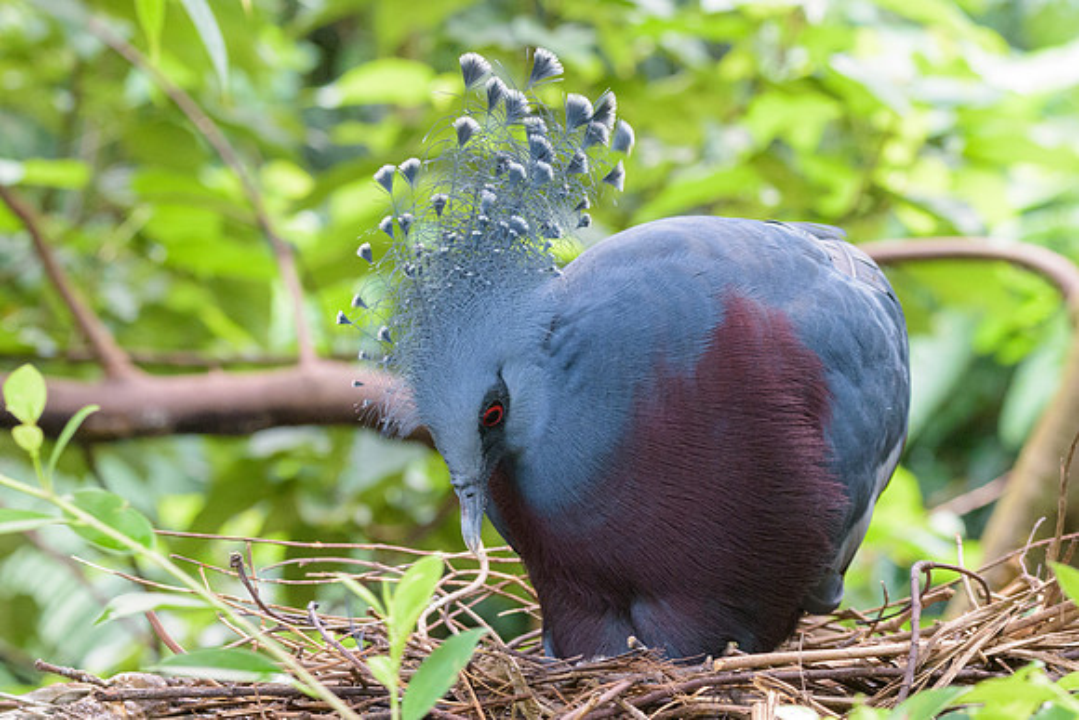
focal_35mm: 211
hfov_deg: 9.8
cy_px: 445
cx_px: 612
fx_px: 6323
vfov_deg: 6.5
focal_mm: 130
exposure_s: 1/50
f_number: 8
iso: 2500
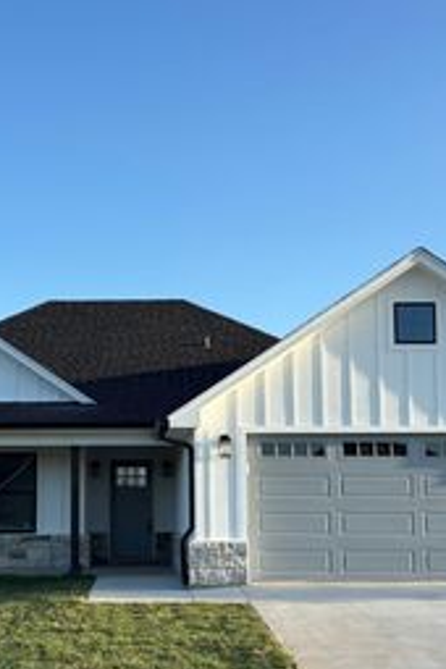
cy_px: 426
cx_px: 123
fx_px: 985
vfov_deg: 37.2
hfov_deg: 25.3
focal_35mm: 53
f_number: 1.6
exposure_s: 1/1437
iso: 50
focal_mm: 5.96
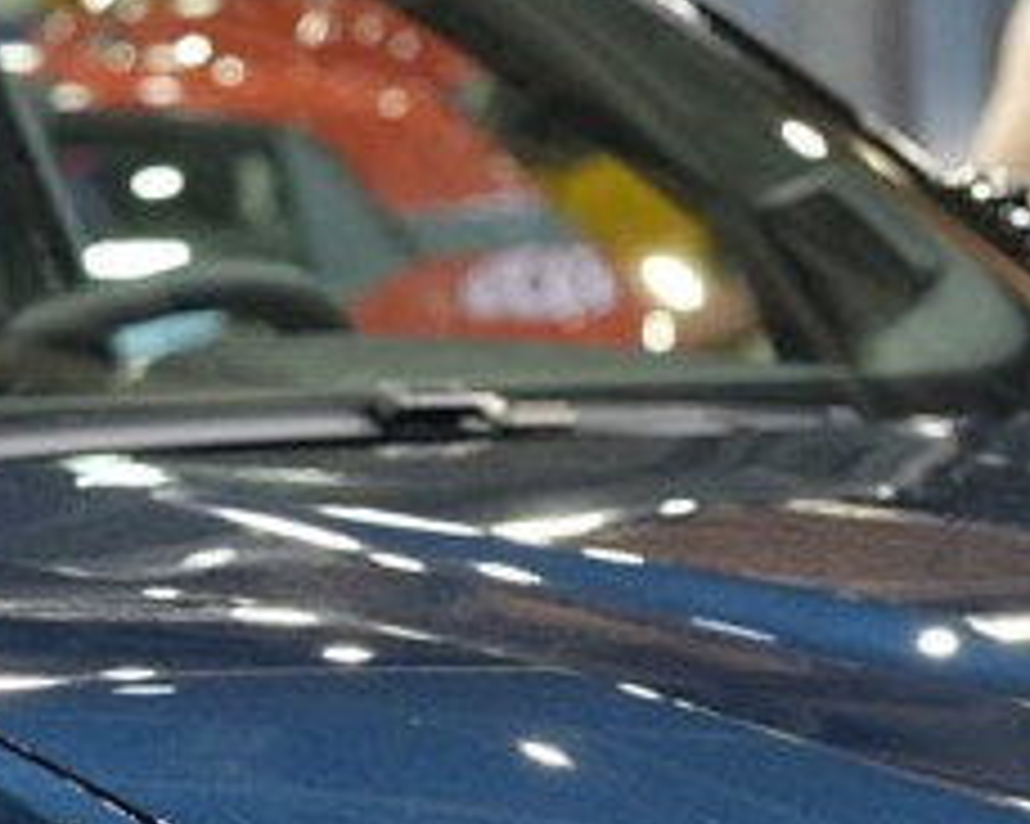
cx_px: -1147
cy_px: 597
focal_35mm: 287
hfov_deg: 6.5
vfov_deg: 5.4
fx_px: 8735
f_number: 4
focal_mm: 54.7
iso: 2000
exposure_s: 1/160
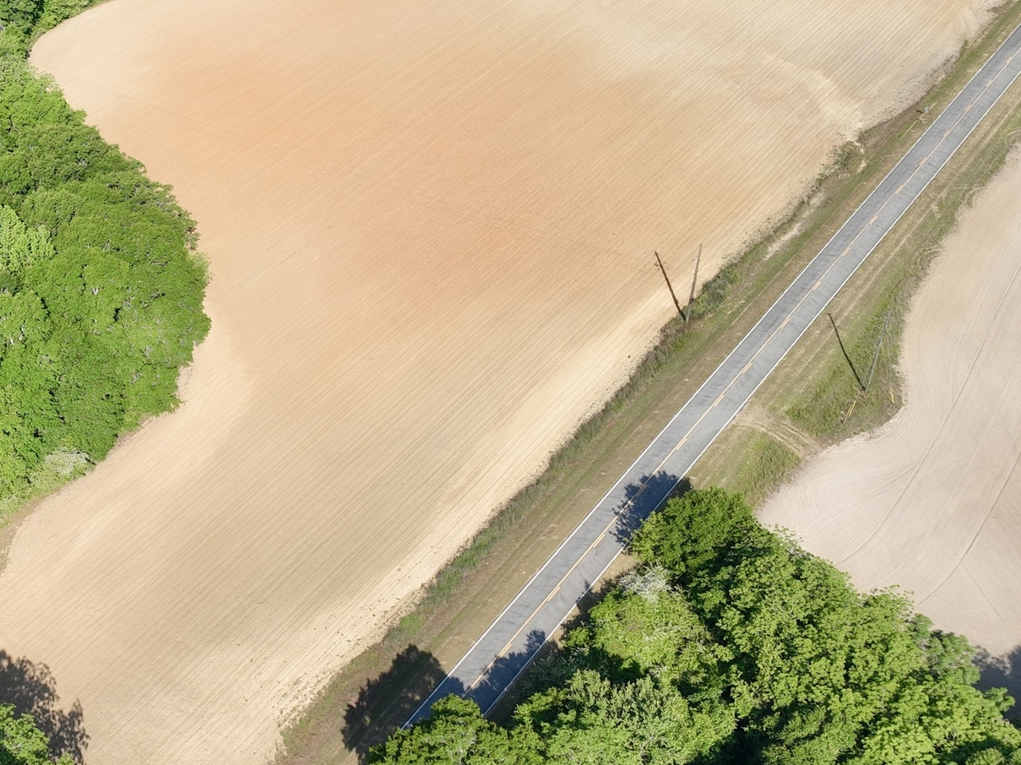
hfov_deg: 30.0
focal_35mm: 61
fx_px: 1799
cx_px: 54
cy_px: 306
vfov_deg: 24.0
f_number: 2.8
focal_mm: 12.29
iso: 100
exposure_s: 1/1000
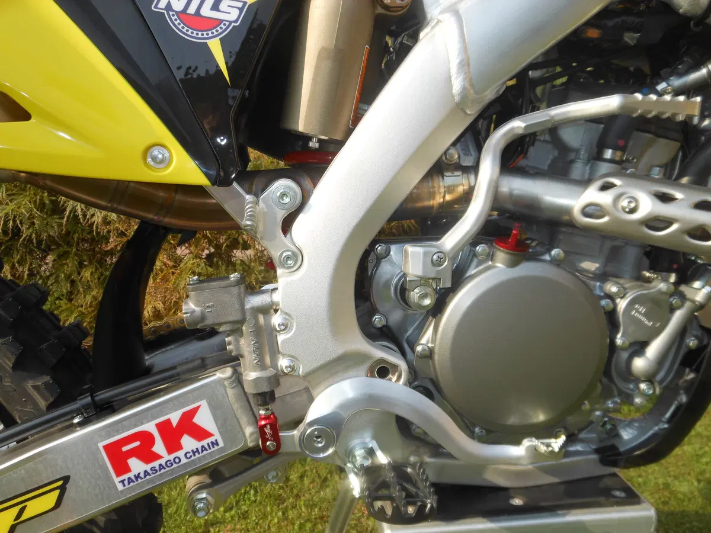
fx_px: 678
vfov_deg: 42.9
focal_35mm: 33
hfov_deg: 55.4
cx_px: 356
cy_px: 266
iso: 80
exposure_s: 1/400
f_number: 3.5
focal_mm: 6
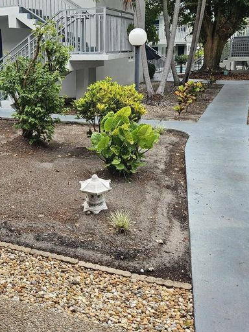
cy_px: 123
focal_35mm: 40
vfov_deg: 46.4
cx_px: 57
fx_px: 384
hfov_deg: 35.0
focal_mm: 5
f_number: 1.8
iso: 50
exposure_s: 1/425
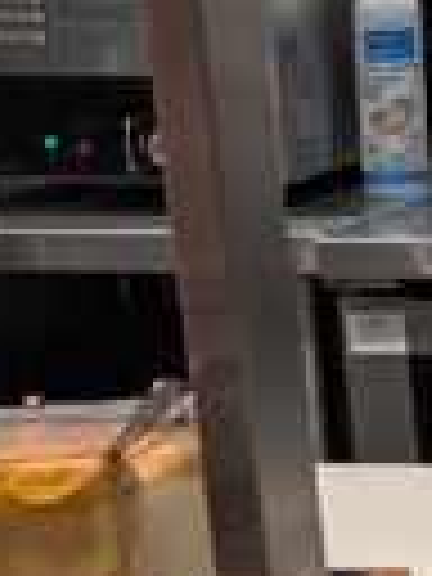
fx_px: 3195
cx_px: 1269
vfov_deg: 10.3
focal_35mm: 192
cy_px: 286
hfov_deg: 7.0
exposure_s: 1/120
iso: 109
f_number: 1.85
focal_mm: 6.81
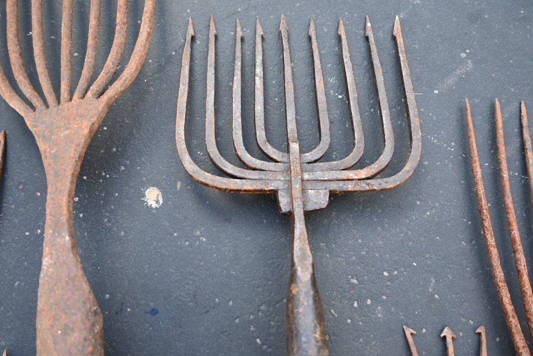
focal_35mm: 36
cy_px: 178
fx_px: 533
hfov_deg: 53.1
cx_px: 266
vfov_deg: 36.9
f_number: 3.8
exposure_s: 1/250
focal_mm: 24
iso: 400
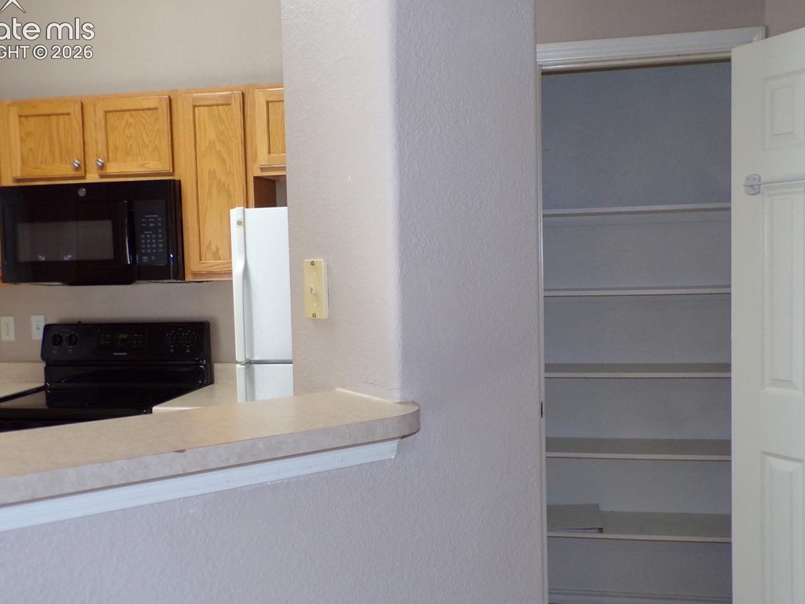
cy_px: 320
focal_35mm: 36
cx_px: 375
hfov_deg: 51.3
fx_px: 837
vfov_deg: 39.6
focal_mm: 5.8
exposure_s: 1/34
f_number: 3.2
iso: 200
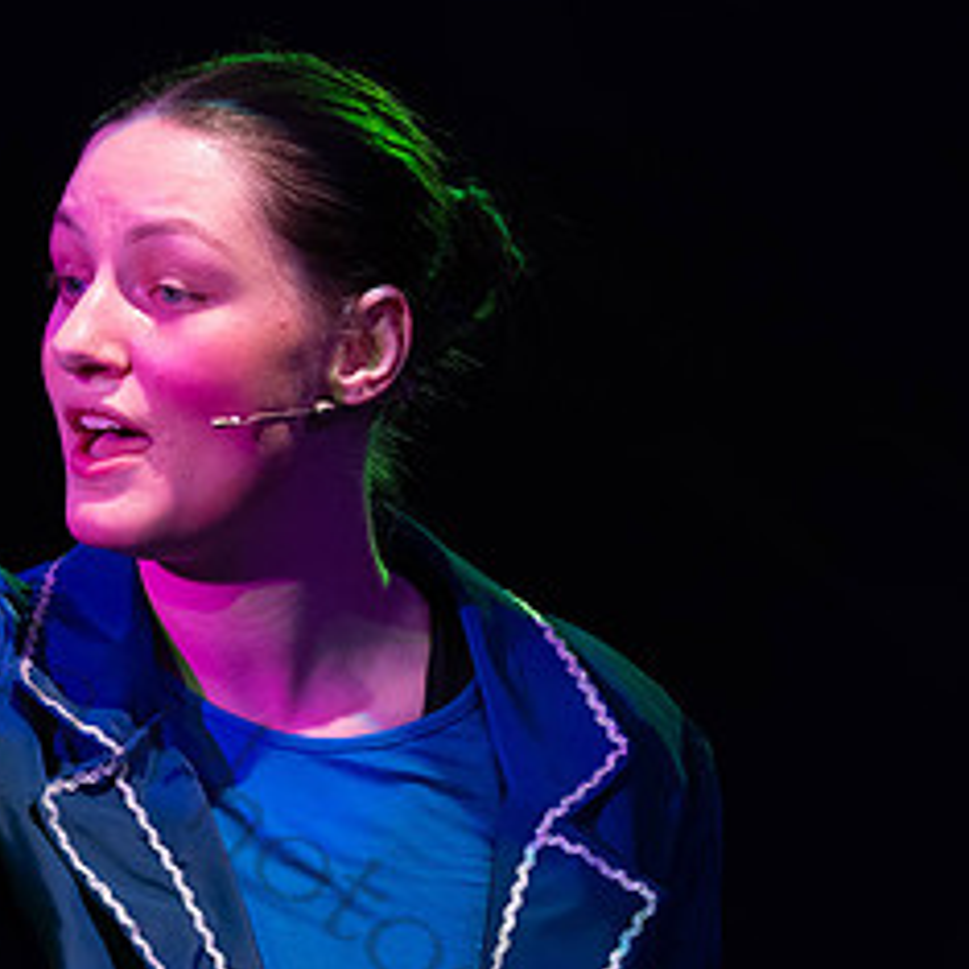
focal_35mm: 419
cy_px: 715
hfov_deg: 4.2
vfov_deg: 4.2
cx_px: 107
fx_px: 13270
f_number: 4
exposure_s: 1/60
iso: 1250
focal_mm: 200
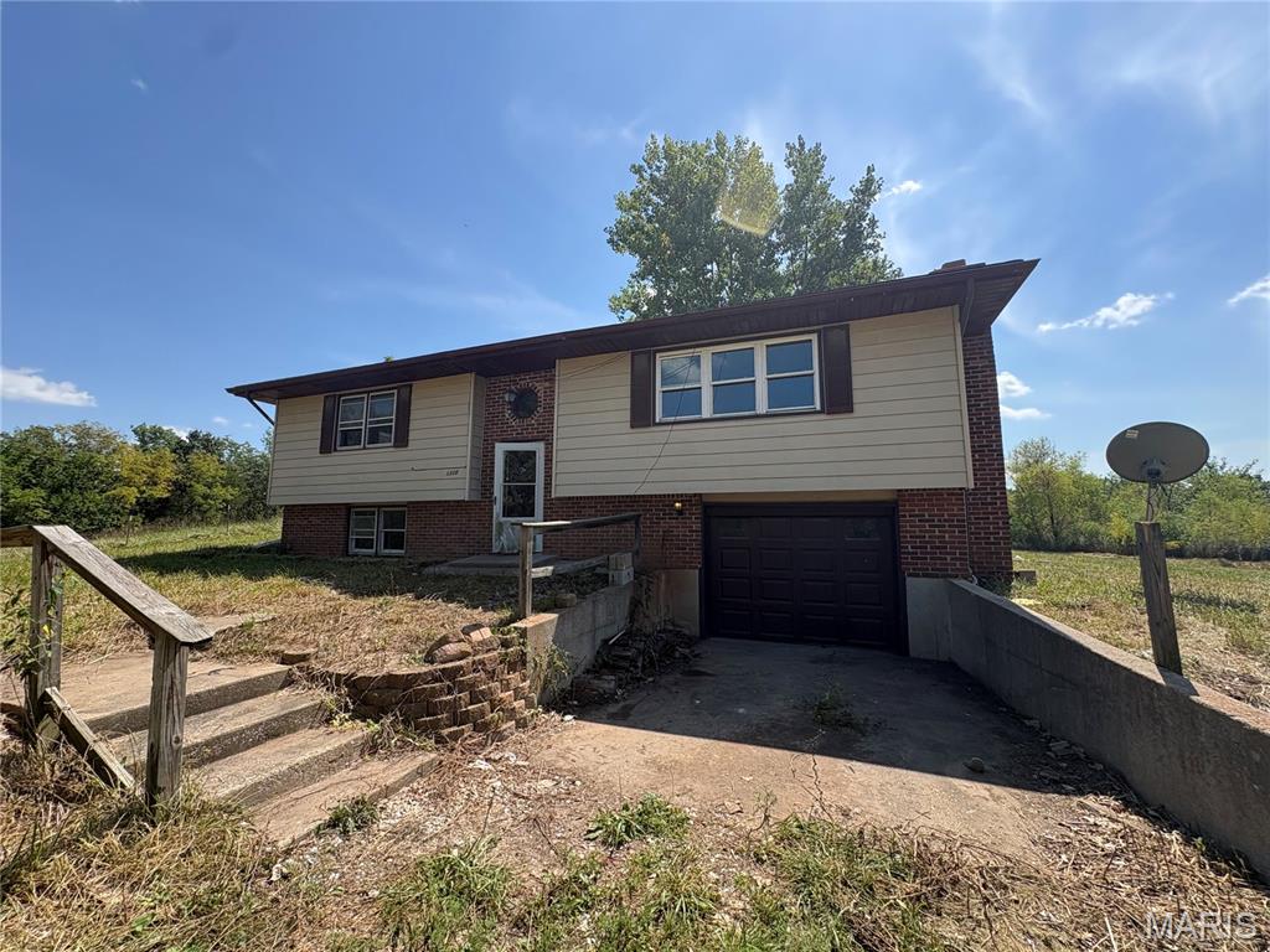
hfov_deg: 102.1
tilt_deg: +6.5
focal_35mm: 14
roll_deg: -1.3
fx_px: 514
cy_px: 476
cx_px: 635
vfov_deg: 85.7
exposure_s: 1/849
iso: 50
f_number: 2.2
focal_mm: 2.22
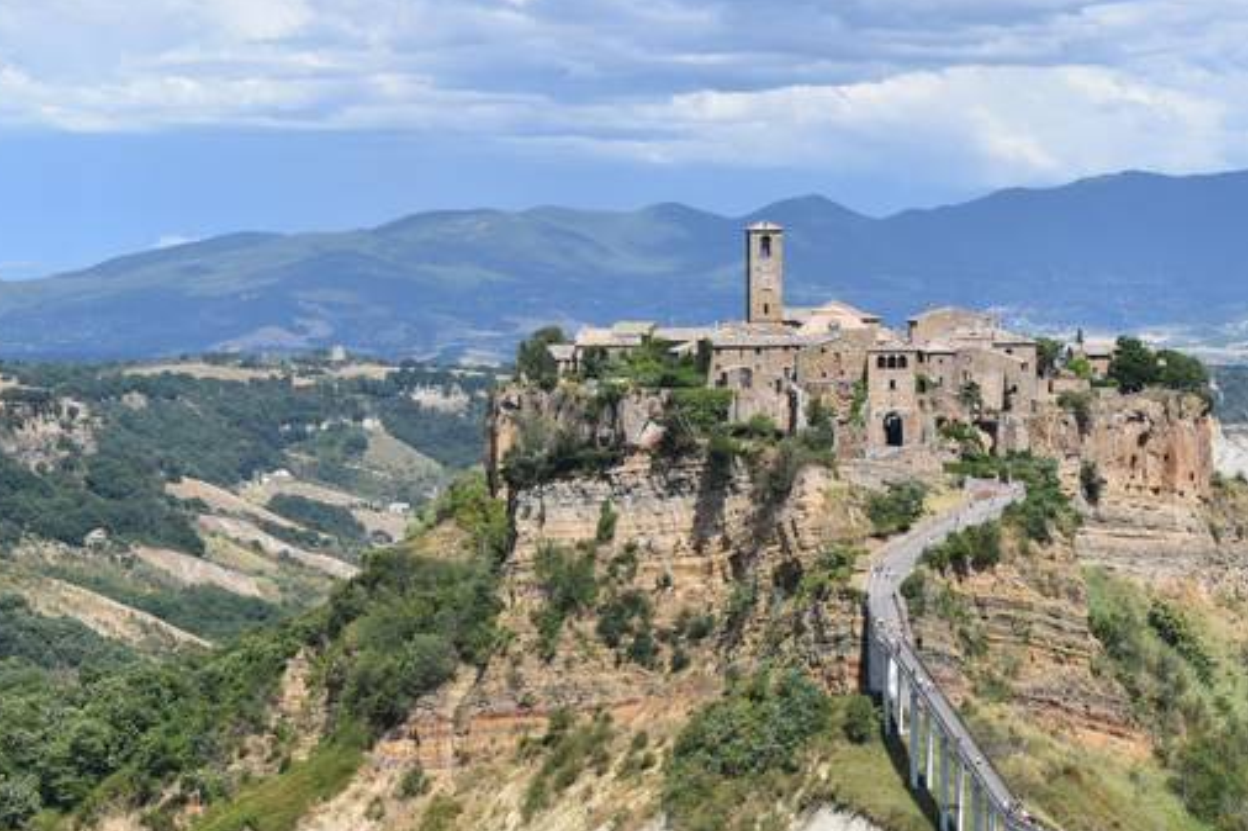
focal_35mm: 111
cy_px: 419
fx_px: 3847
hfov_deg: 18.4
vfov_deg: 12.3
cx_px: 811
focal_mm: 52
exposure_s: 1/320
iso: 100
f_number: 9
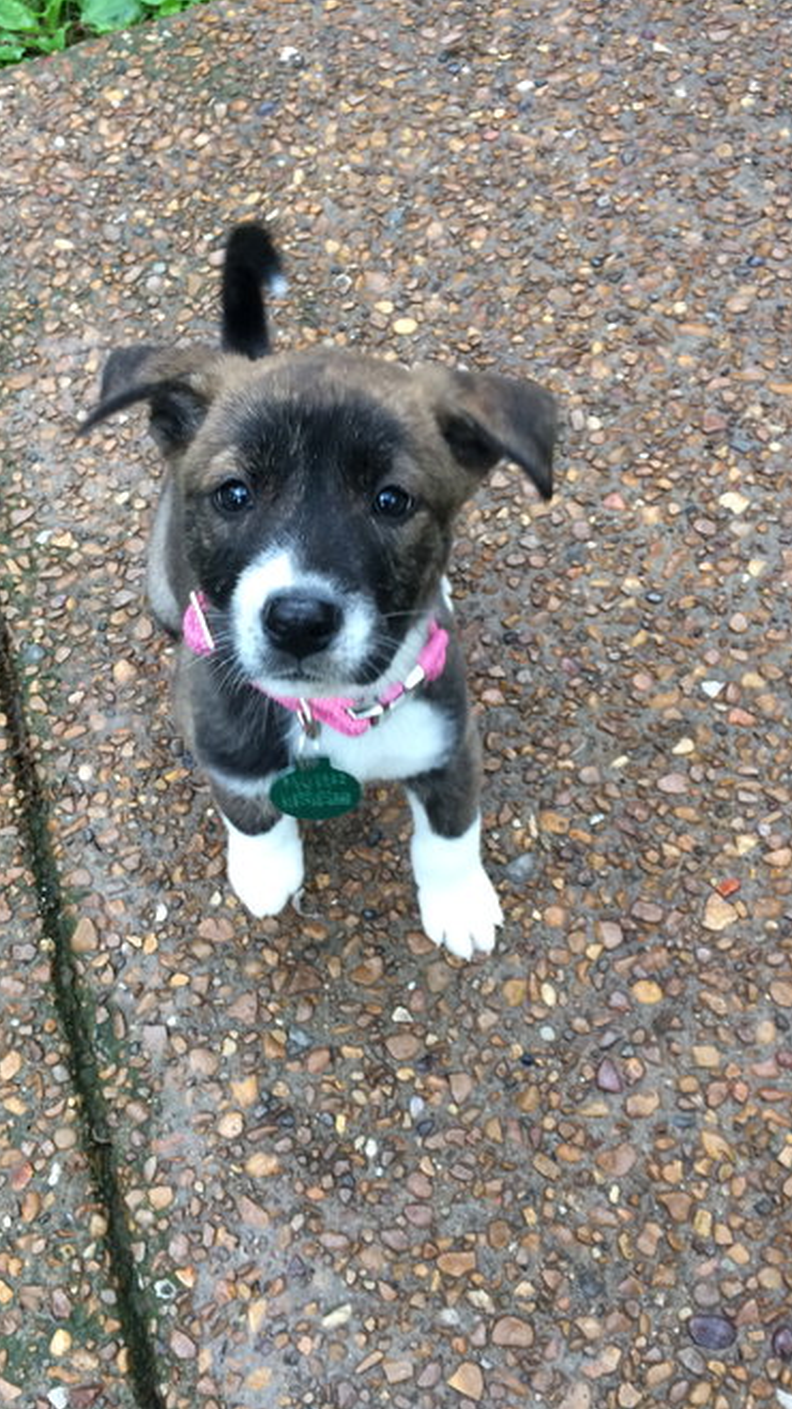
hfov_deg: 36.5
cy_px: 710
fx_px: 1195
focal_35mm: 32
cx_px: 317
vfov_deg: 61.0
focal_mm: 4.15
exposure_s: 1/30
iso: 50
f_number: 2.2
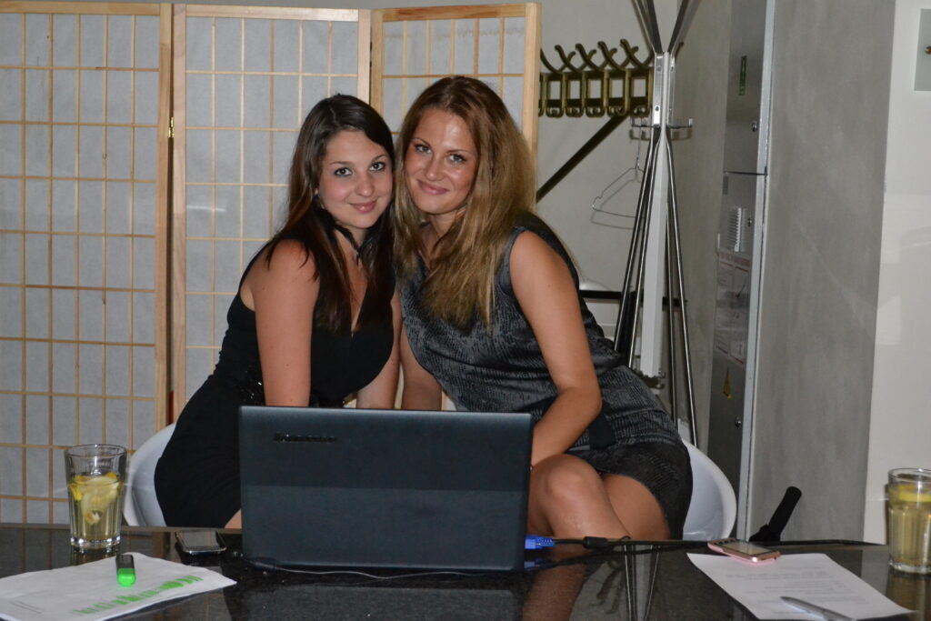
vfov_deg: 25.1
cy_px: 310
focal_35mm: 54
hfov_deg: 36.9
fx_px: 1397
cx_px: 466
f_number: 5
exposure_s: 1/60
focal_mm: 36
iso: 3200
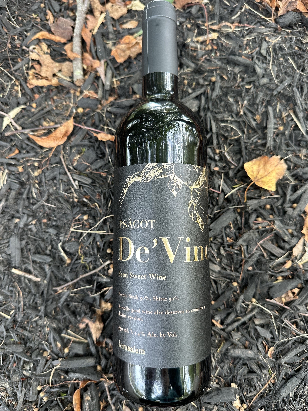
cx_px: 154
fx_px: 285
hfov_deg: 56.8
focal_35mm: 24
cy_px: 206
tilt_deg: -54.7
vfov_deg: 71.6
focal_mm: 6.86
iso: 250
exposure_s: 1/76
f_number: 1.78
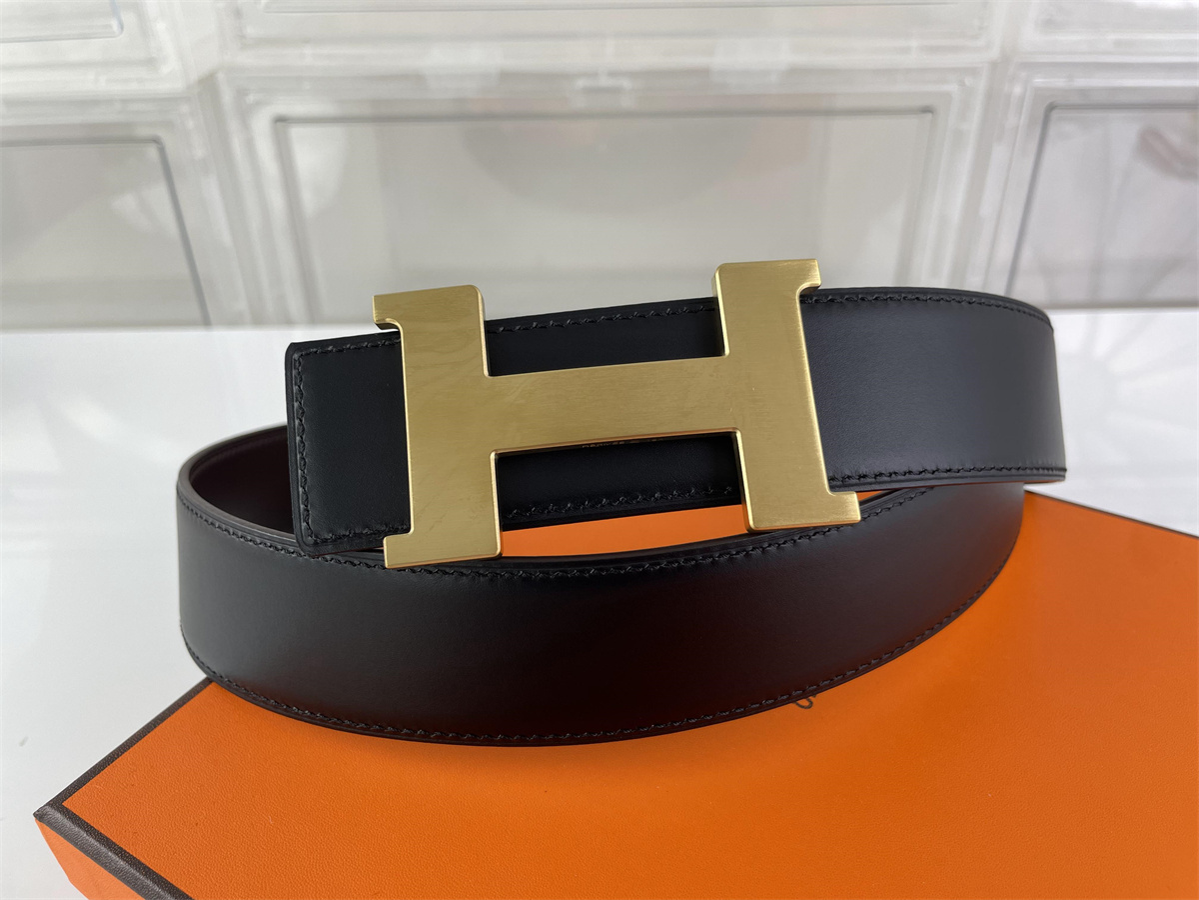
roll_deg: +1.7
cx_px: 600
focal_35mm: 26
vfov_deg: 53.1
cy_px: 450
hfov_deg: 67.3
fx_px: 901
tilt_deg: -32.3
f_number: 1.6
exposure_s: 1/113
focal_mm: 4.2
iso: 32
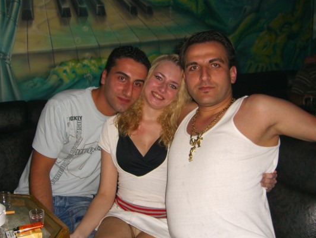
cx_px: 150
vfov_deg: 33.6
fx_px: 393
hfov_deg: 43.8
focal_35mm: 43
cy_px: 124
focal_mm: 7.9
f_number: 2.8
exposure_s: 1/60
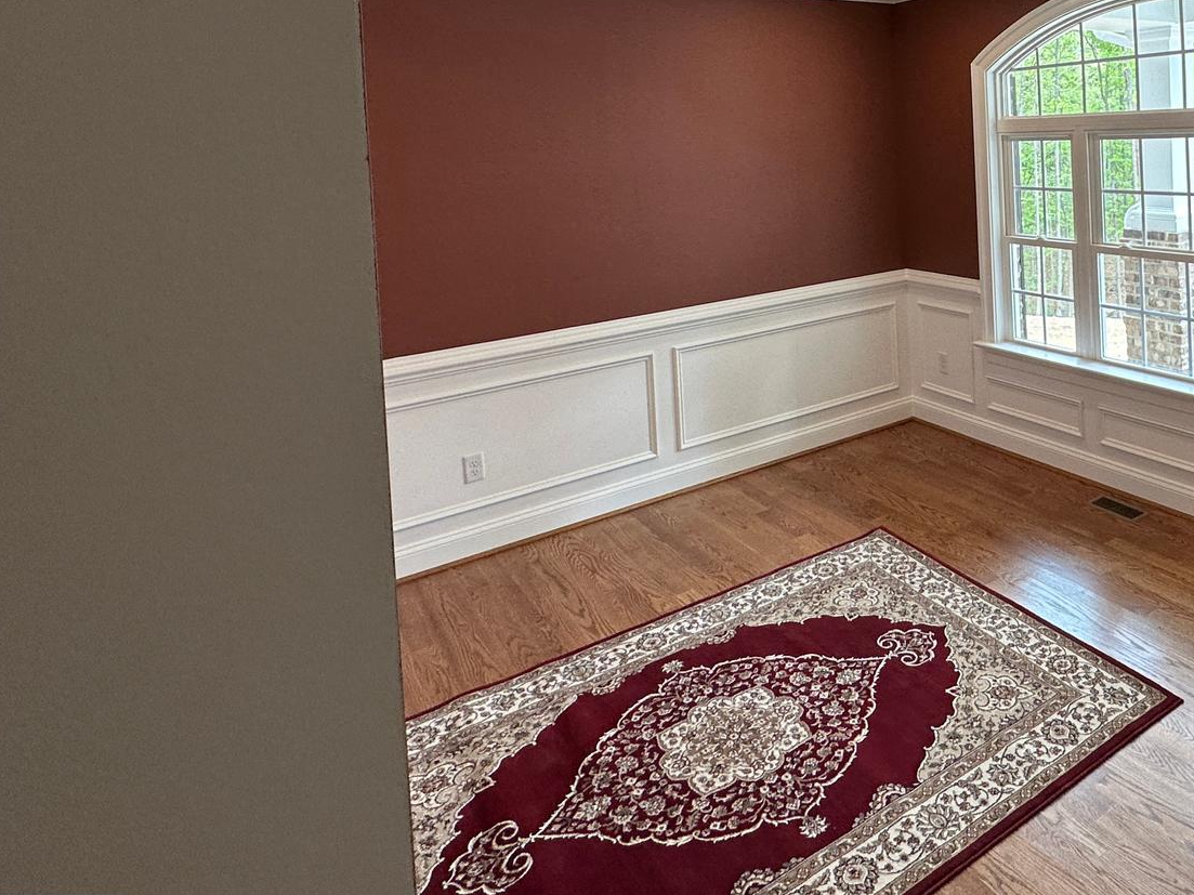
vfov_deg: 49.3
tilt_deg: -2.4
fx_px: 897
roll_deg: +2.6
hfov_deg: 61.6
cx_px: 959
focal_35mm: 26
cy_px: 153
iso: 125
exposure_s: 1/120
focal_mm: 2.22
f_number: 2.2
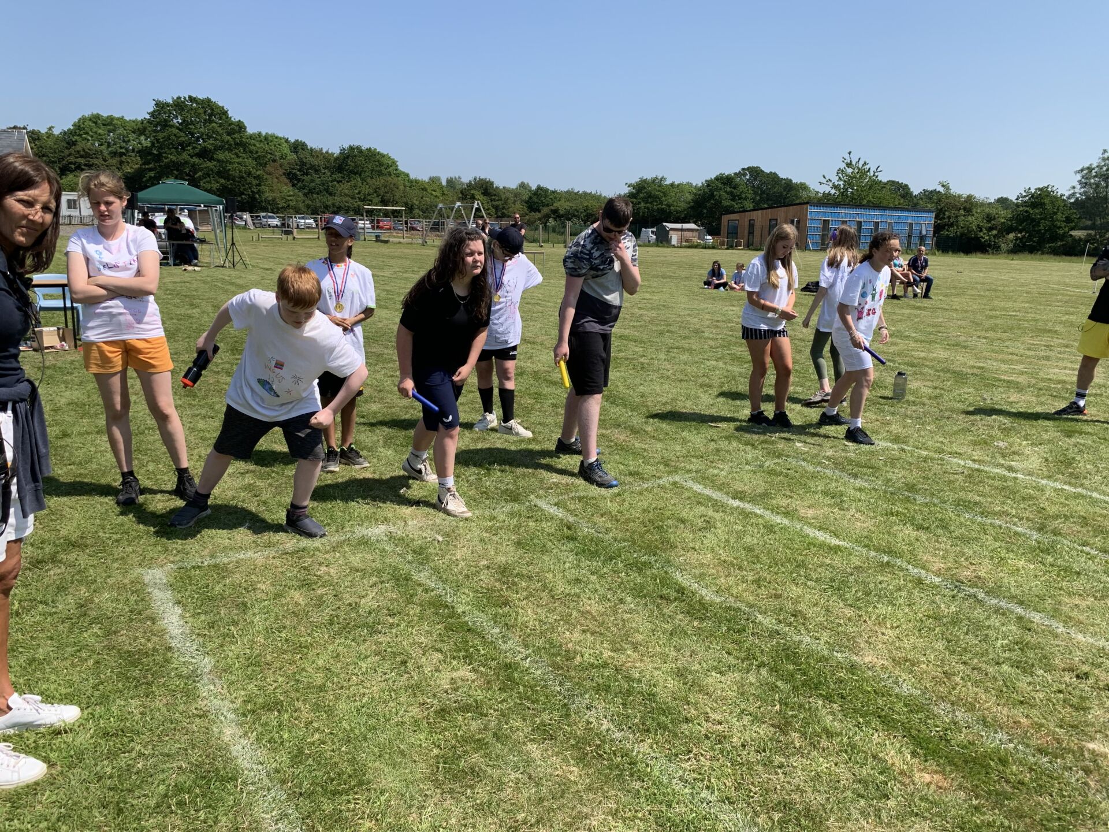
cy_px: 416
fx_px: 833
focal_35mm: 26
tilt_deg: -12.4
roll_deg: -0.4
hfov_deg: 67.3
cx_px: 554
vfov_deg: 53.1
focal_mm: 4.25
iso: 25
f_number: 1.8
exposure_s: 1/1812
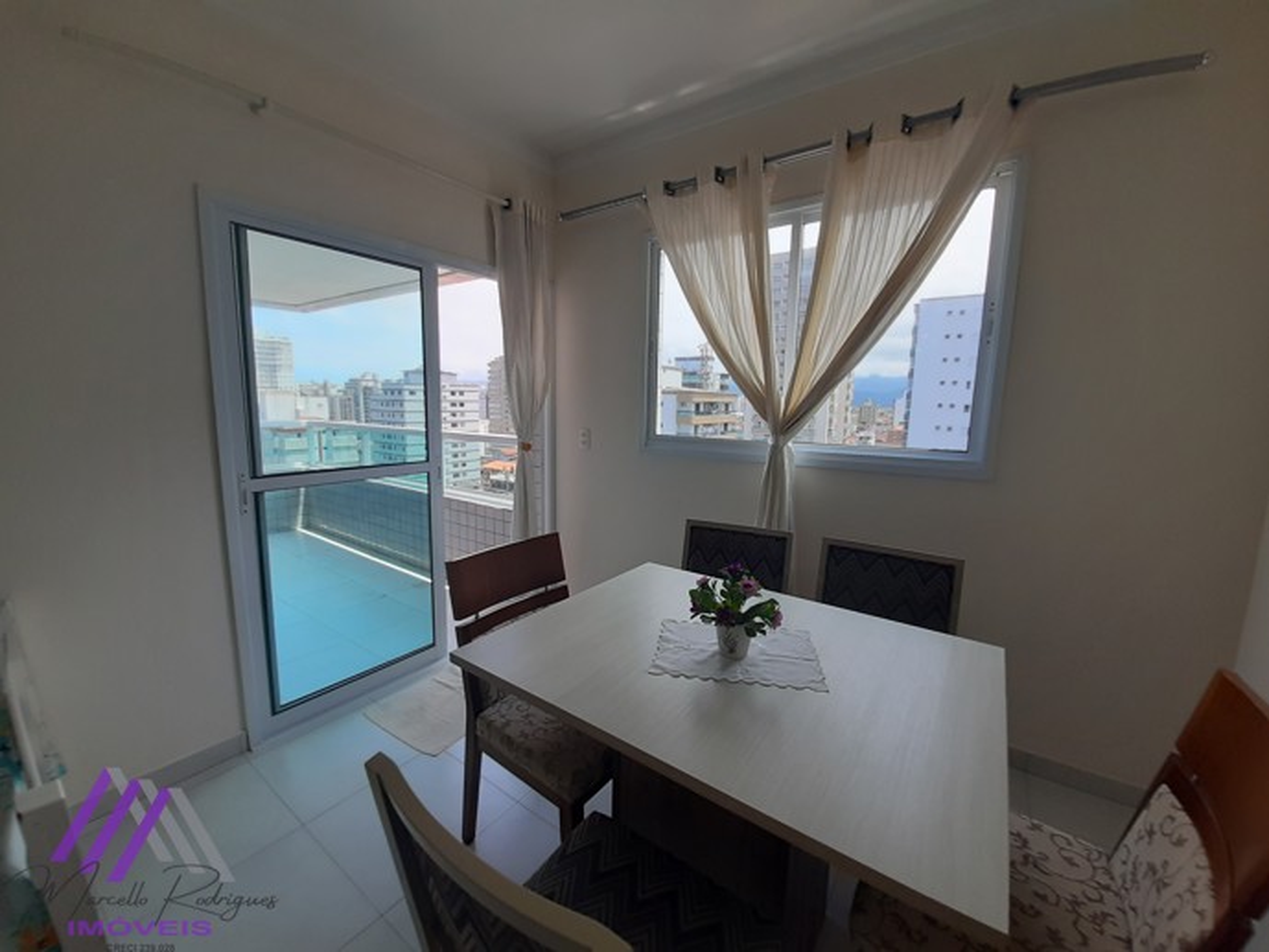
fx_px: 477
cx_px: 634
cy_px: 476
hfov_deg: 106.2
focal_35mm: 13
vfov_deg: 89.9
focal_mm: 1.42
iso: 40
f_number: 2.2
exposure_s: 1/360
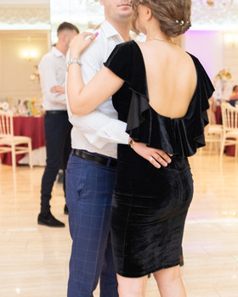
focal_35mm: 60
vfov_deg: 31.2
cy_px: 203
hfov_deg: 25.4
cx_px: 125
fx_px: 528
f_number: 2
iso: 1250
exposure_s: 1/60
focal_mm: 23
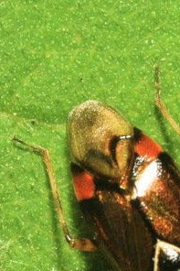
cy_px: 286
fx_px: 2561
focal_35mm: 341
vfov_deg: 6.0
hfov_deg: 4.0
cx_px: 191
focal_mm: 105
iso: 100
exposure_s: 1/60
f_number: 29
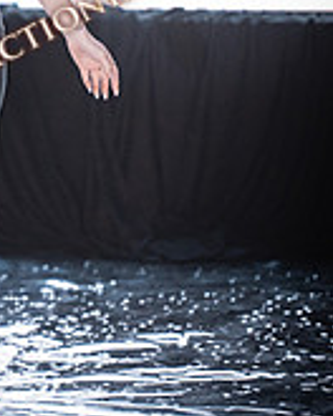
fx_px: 6308
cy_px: 40
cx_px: -43
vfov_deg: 3.8
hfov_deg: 3.0
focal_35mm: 512
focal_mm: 200
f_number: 2.8
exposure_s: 1/250
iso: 1250
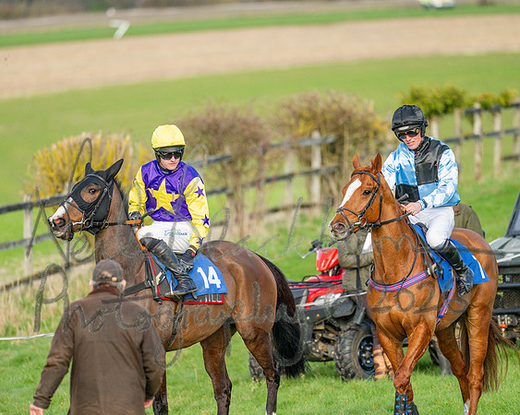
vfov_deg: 3.4
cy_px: 208
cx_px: 250
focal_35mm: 451
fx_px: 6938
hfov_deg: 4.3
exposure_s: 1/2000
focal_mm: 400
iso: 1000
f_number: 4.5
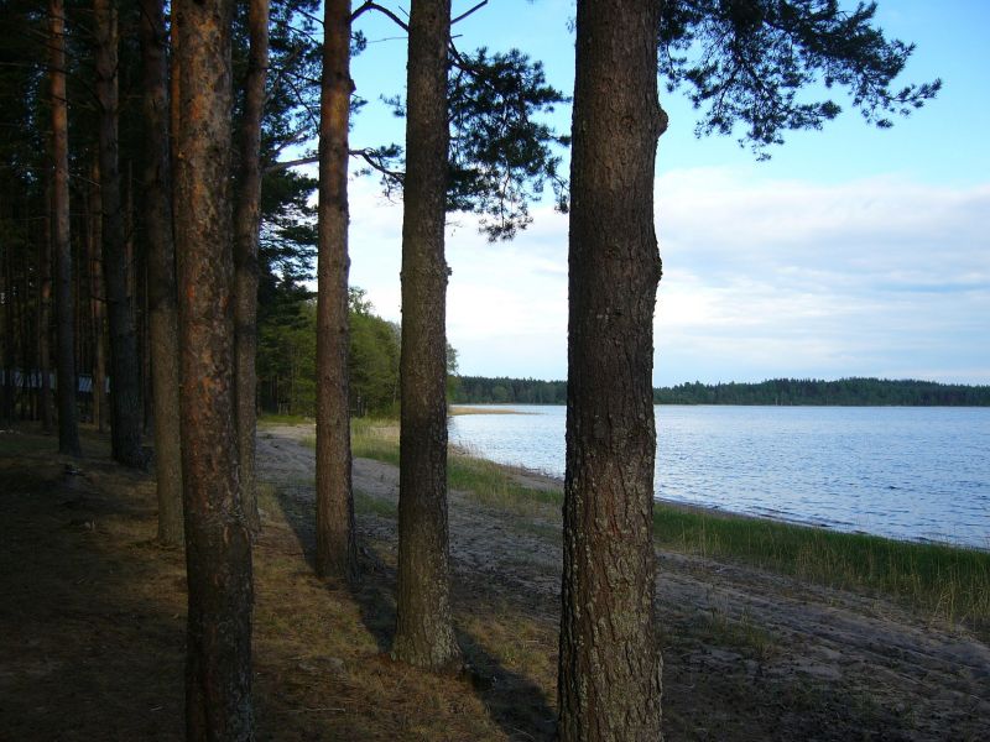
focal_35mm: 35
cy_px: 371
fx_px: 1001
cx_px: 495
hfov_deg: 52.6
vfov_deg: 40.7
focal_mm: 5.8
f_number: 2.8
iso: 50
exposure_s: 1/320
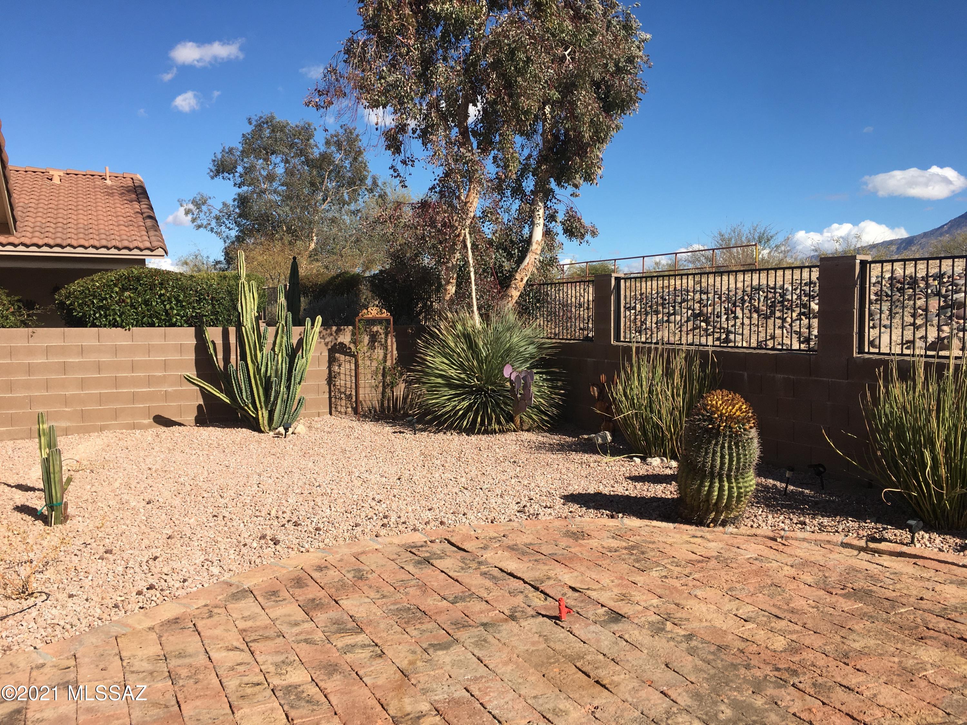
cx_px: 484
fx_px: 810
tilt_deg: -2.6
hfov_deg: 61.7
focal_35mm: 29
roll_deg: -0.6
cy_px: 362
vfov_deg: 48.2
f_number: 2.2
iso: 25
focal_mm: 4.15
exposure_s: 1/1876
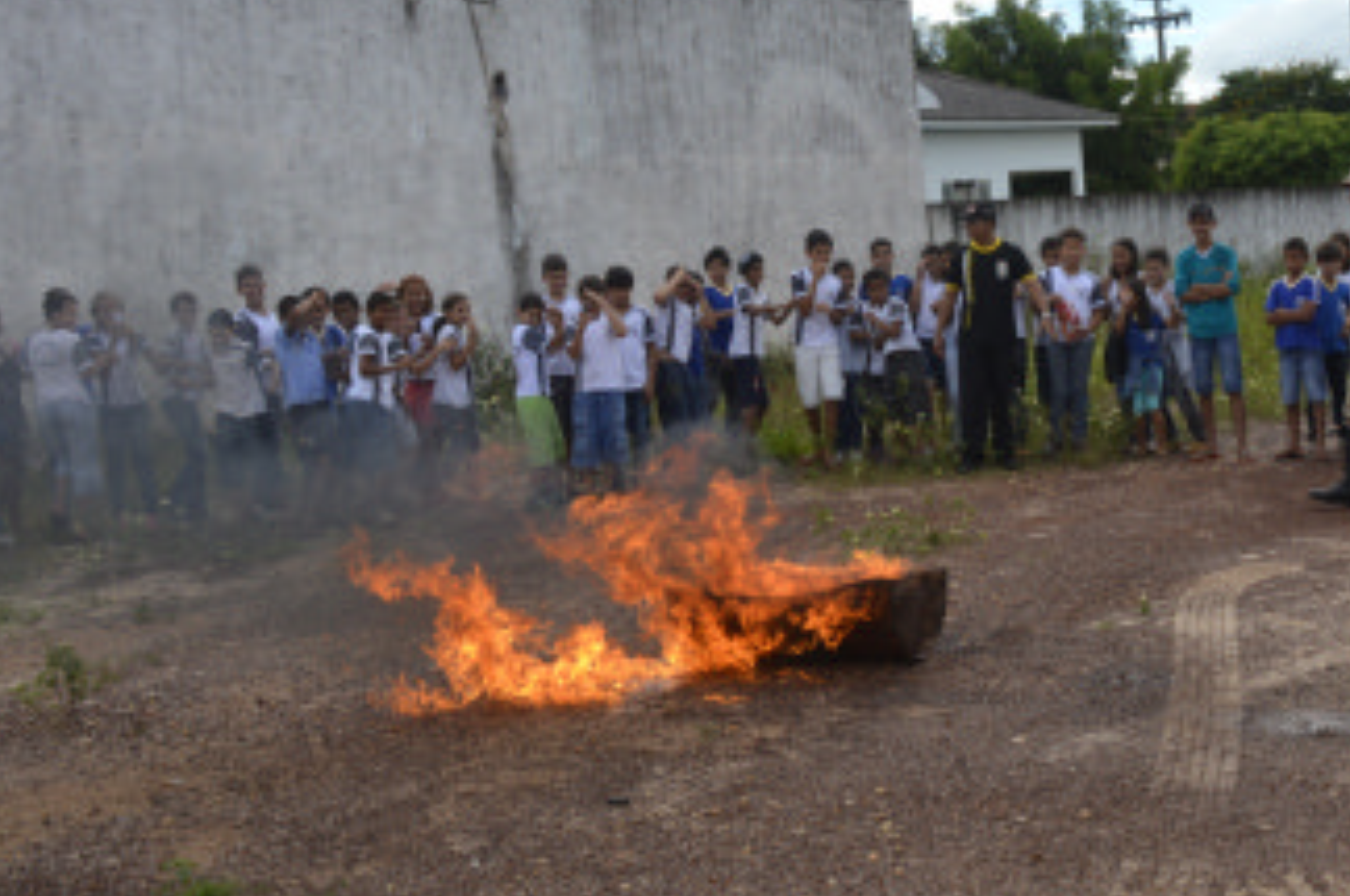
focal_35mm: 51
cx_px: 950
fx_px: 1910
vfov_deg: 26.4
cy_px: 365
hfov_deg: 38.3
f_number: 6.3
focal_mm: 22
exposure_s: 1/1600
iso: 400
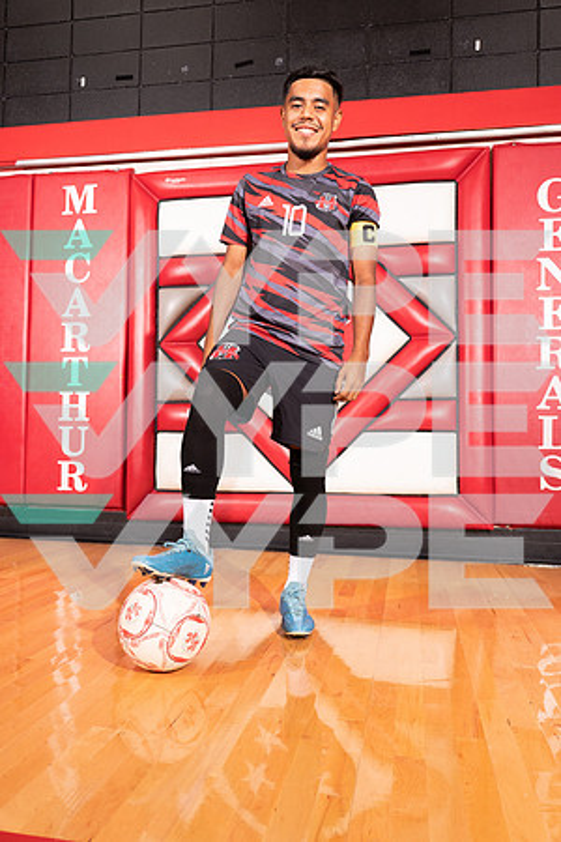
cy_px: 421
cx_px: 280
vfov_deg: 65.5
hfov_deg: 46.4
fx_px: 654
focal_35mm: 28
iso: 1000
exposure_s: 1/250
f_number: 4
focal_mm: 28
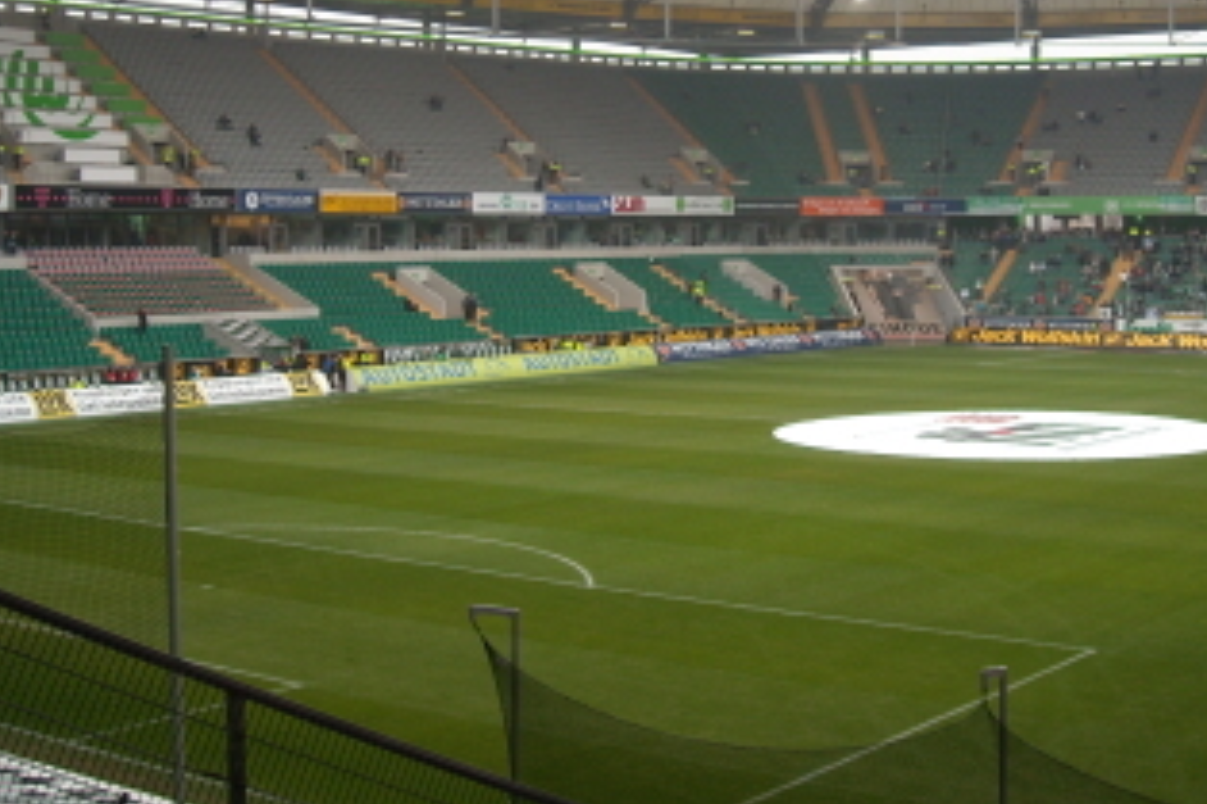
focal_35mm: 58
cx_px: 653
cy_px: 198
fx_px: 1944
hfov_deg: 34.5
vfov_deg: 23.1
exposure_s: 1/125
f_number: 2.8
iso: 64
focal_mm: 5.7
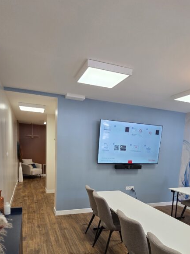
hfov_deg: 58.8
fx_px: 168
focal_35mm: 23
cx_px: 99
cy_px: 174
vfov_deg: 71.3
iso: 64
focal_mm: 2.2
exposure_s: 1/100
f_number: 1.9
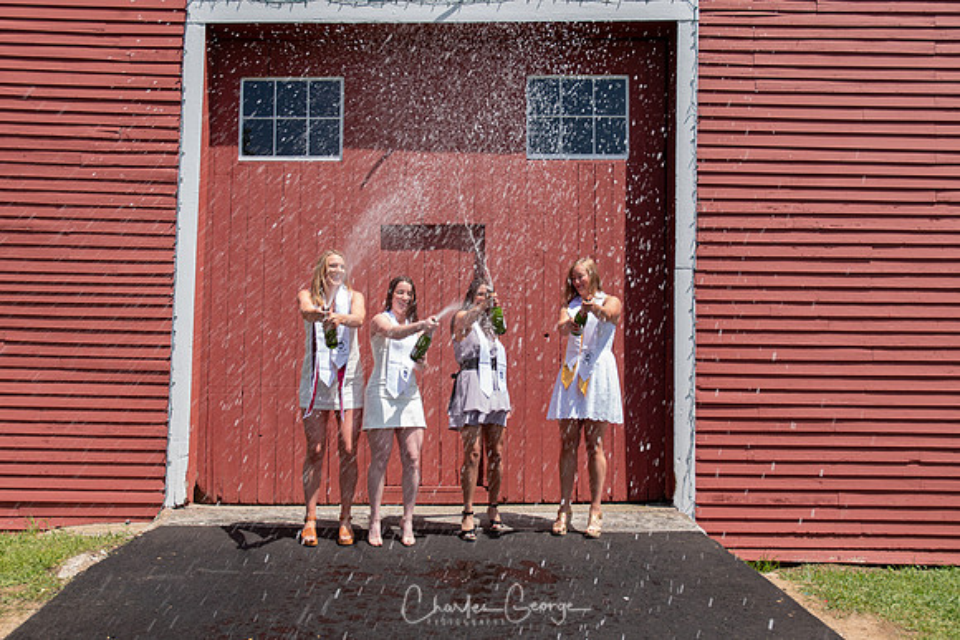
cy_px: 320
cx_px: 480
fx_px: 1002
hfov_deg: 51.2
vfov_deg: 35.5
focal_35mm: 38
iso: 100
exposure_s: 1/250
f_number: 5.6
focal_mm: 25
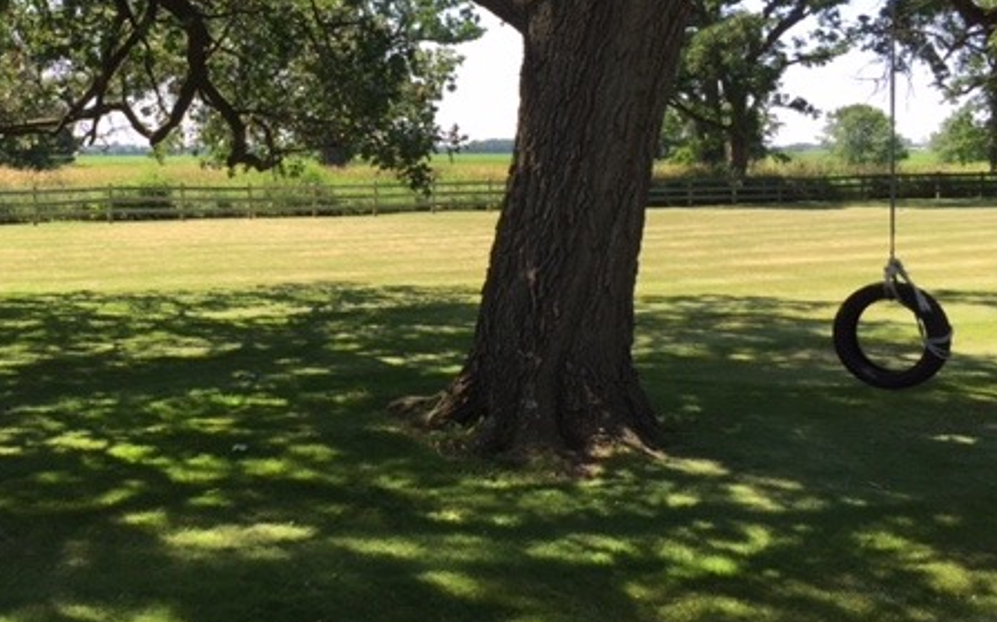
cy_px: 192
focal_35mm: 44
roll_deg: -0.8
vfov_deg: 28.9
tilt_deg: -2.8
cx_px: 308
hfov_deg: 44.4
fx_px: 1195
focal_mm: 4.15
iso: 32
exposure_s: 1/628
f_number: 2.2
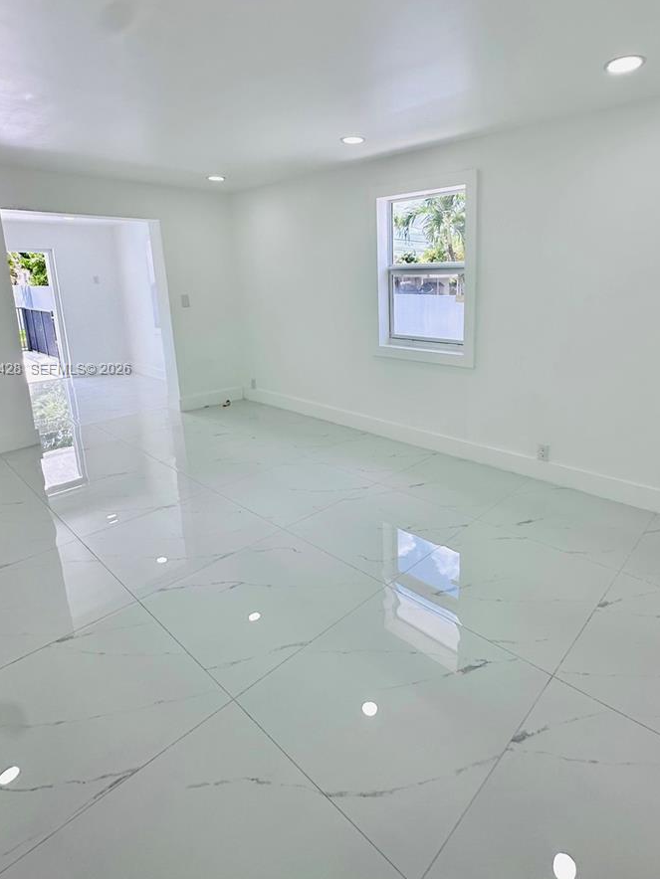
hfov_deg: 68.0
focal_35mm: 19
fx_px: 483
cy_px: 370
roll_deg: +0.6
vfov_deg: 84.0
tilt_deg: -10.6
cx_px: 394
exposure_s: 1/330
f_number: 2.2
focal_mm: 2.22
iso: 40
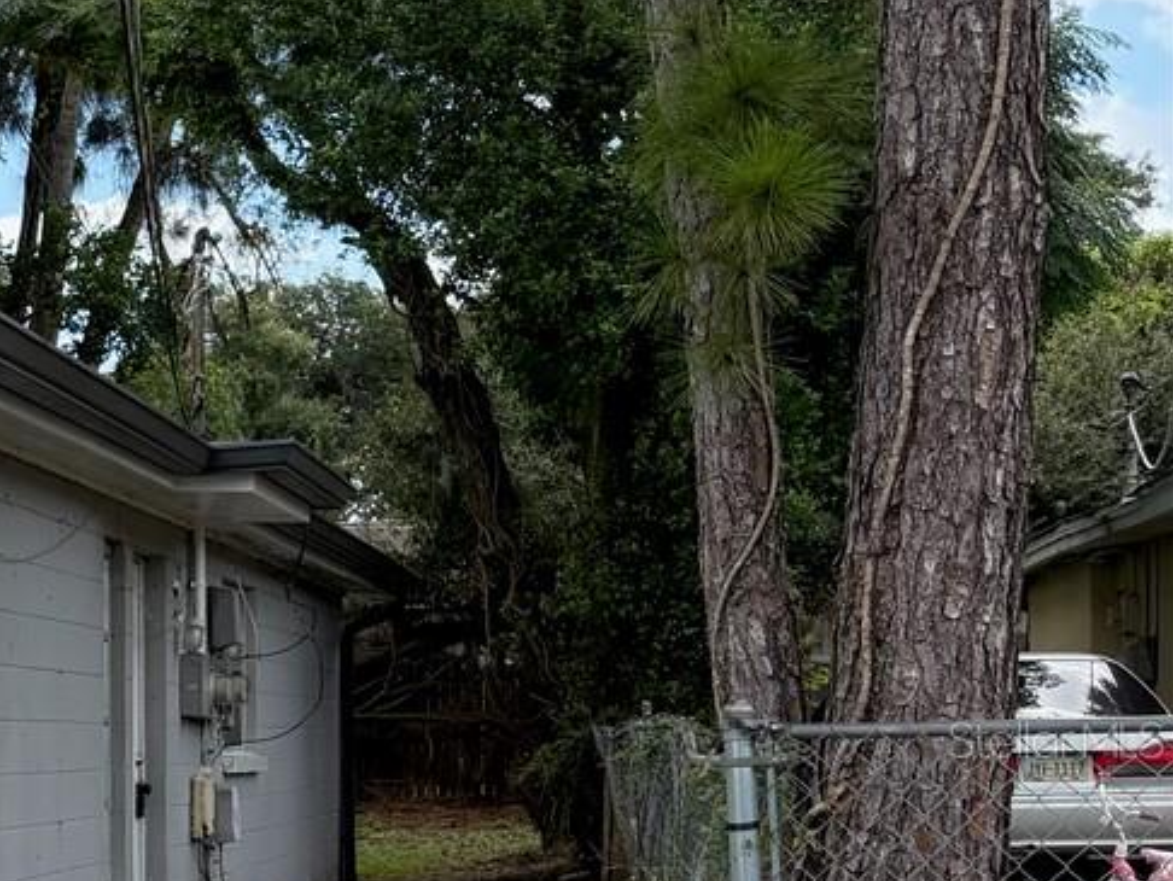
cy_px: 739
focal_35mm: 79
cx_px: -755
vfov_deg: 18.5
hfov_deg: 20.0
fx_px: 2678
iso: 80
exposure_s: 1/1585
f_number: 1.78
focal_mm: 6.76
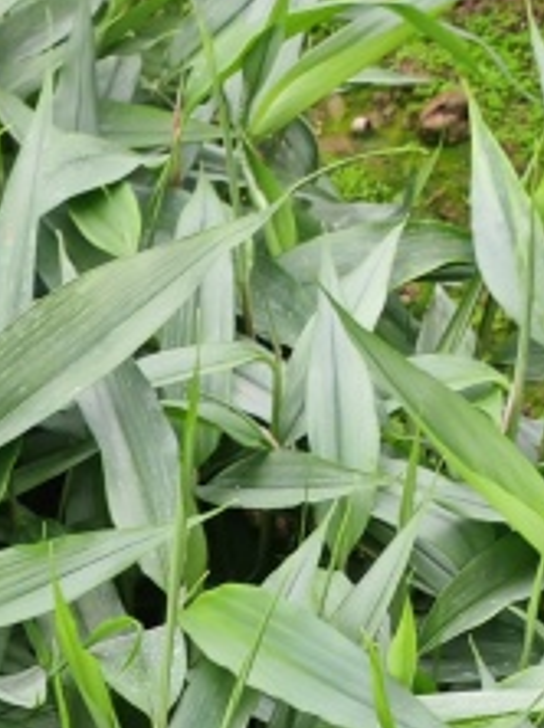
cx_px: 16
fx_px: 2729
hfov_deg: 11.3
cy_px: 1428
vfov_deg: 13.2
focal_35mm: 130
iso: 400
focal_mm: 5.52
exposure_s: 1/100
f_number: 1.95
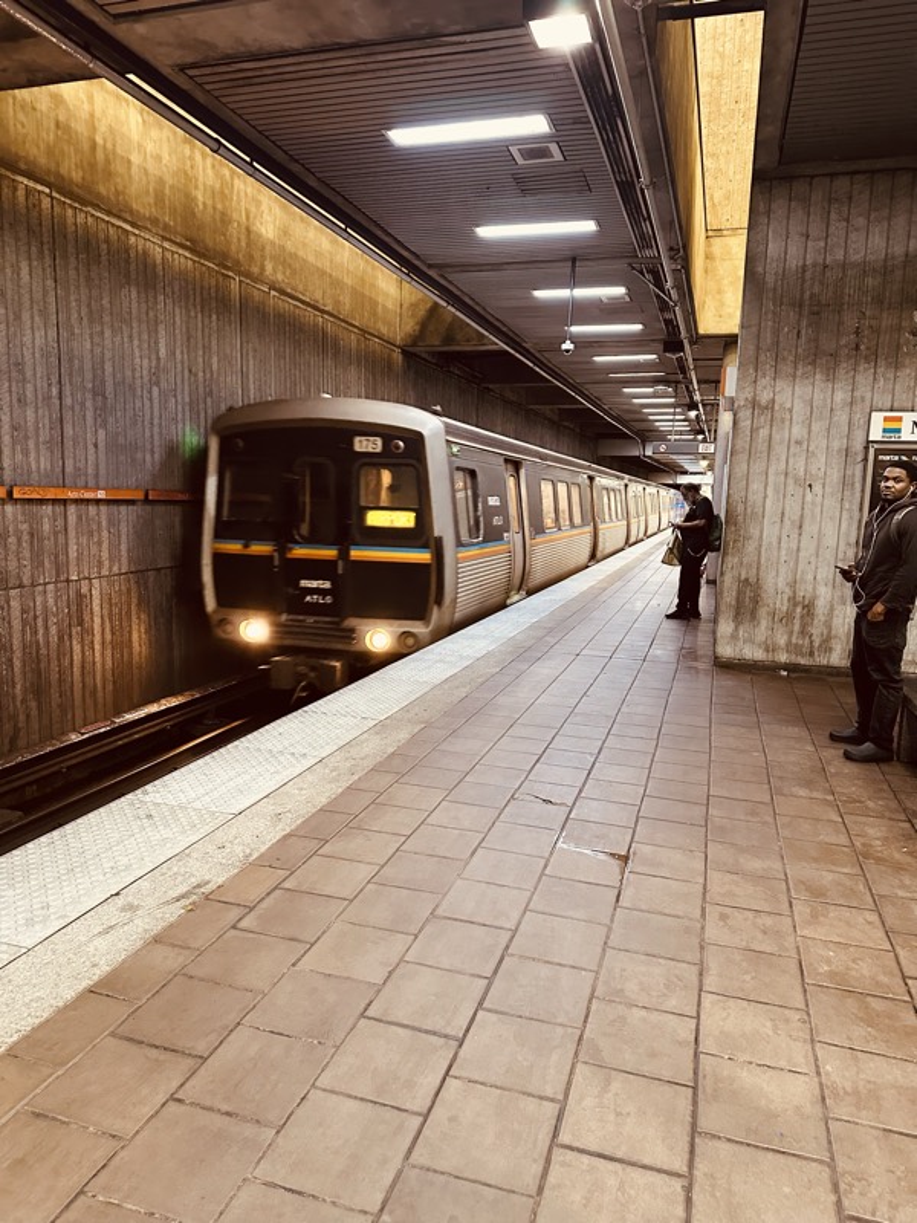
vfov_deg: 71.6
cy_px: 612
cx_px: 458
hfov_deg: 56.8
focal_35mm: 24
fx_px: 848
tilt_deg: -9.6
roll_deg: -2.2
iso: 640
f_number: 1.78
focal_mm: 6.86
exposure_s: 1/60
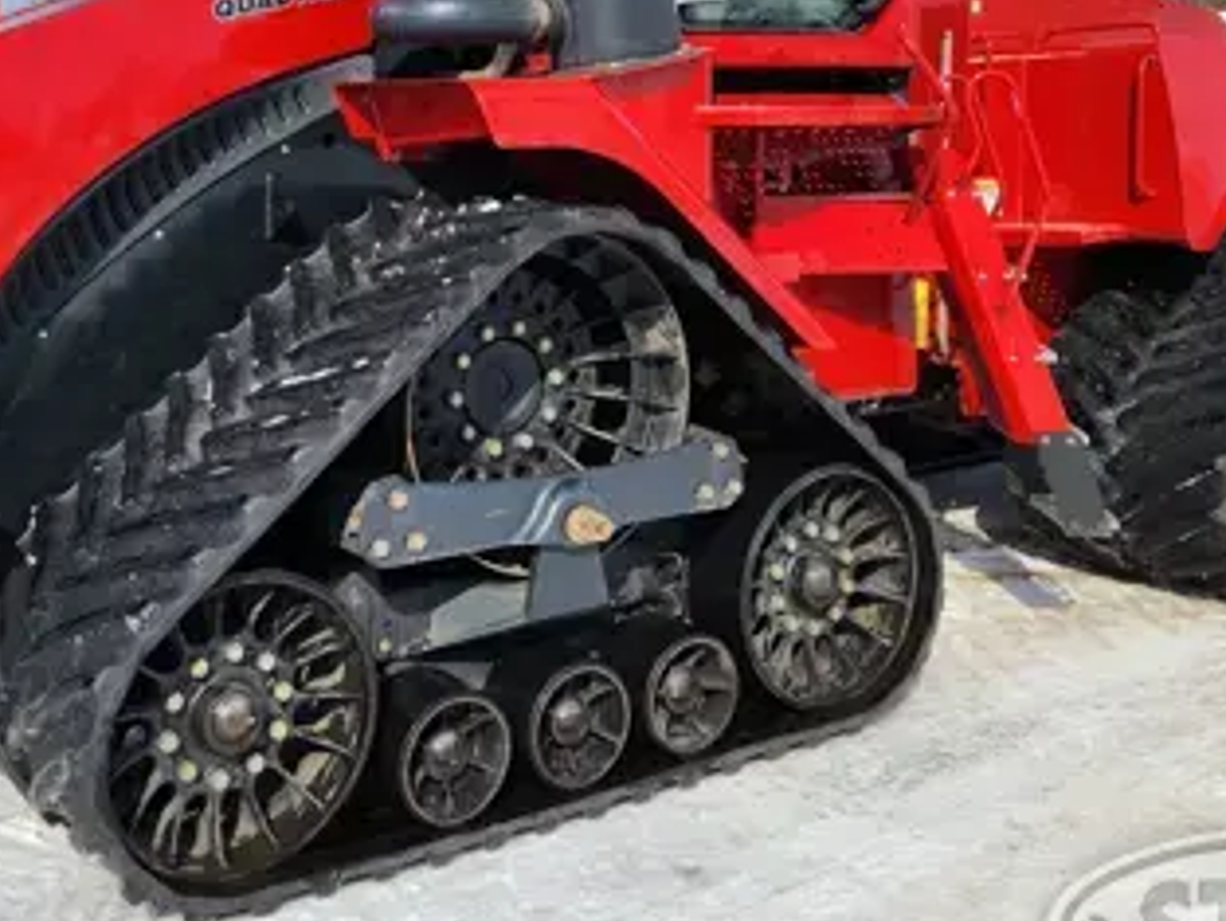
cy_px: 149
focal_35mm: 47
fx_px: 1665
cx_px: 486
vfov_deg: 30.0
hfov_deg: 40.2
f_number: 1.8
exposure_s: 1/2621
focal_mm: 5.4
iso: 20
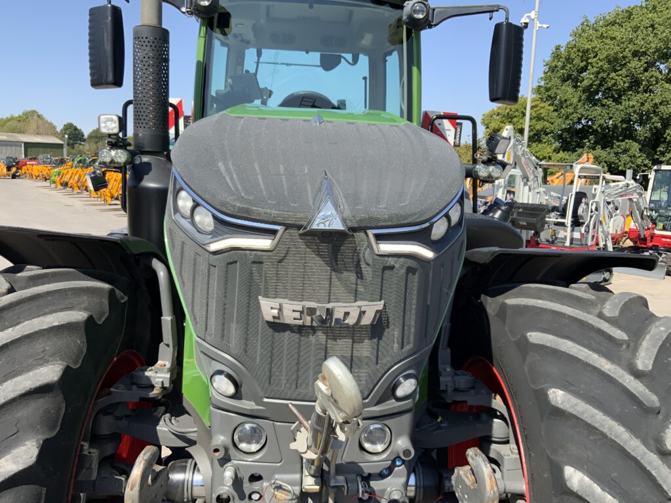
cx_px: 336
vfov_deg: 48.2
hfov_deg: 61.7
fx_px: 562
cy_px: 252
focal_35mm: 29
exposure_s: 1/978
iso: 16
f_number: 1.8
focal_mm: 3
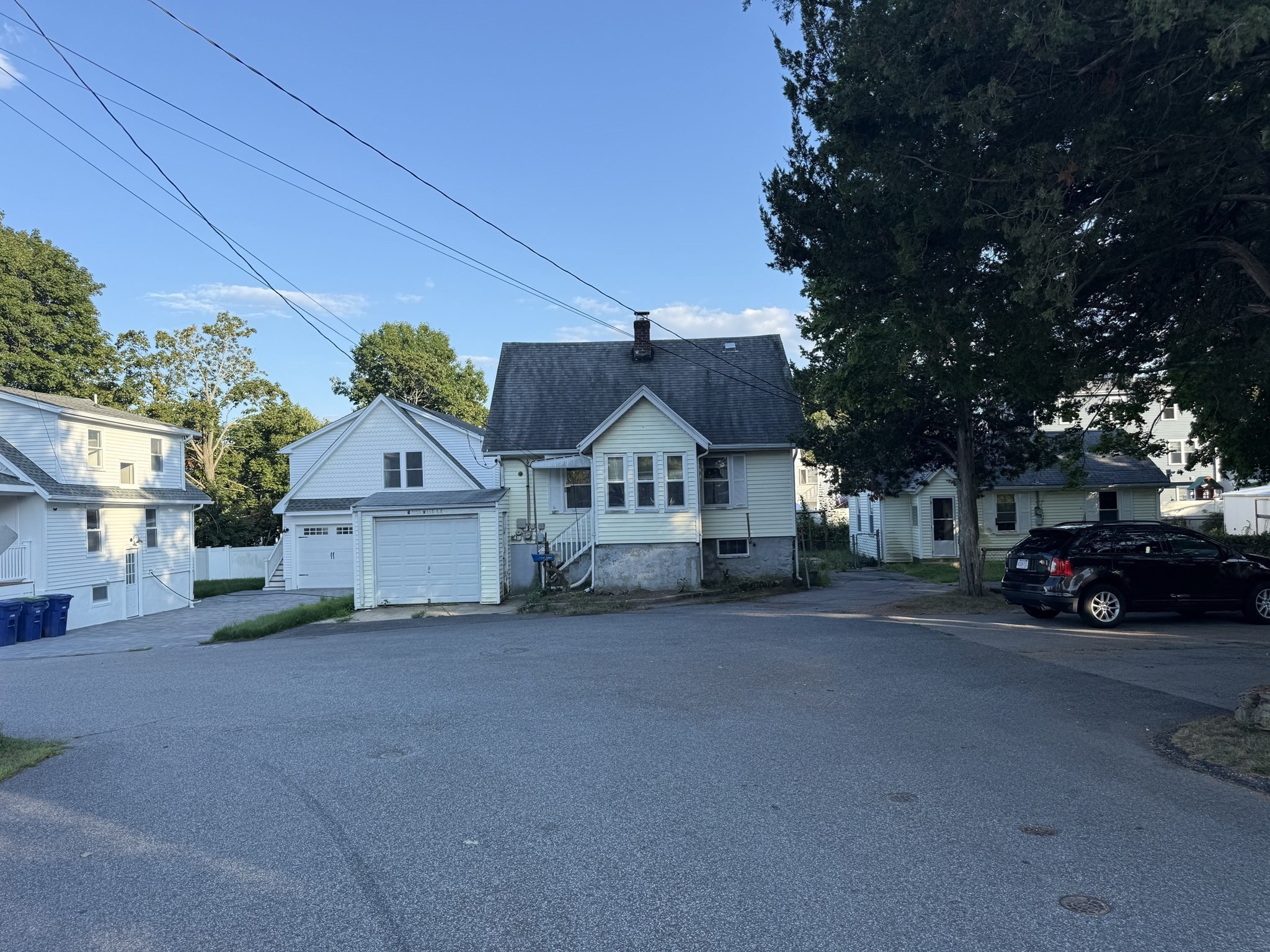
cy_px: 476
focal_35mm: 24
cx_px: 635
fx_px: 881
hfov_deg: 71.6
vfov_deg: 56.8
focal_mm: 6.76
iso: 80
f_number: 1.78
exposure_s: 1/1618
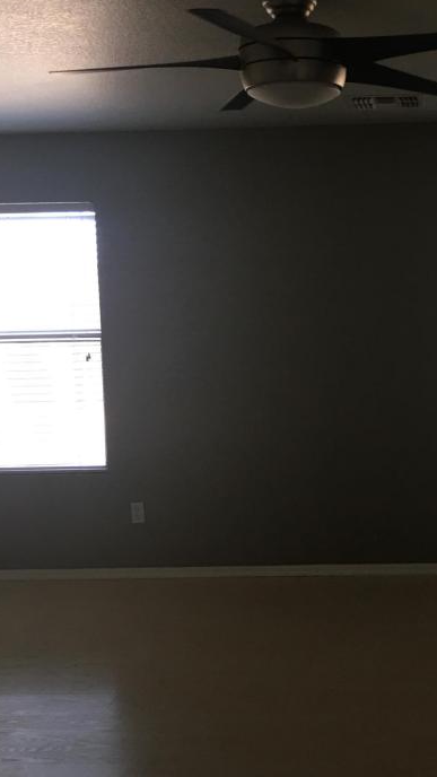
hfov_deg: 24.6
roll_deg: +1.7
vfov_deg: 43.7
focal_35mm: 47
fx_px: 968
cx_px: 409
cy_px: 370
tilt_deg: -4.9
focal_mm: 4.15
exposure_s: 1/30
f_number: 2.2
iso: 32
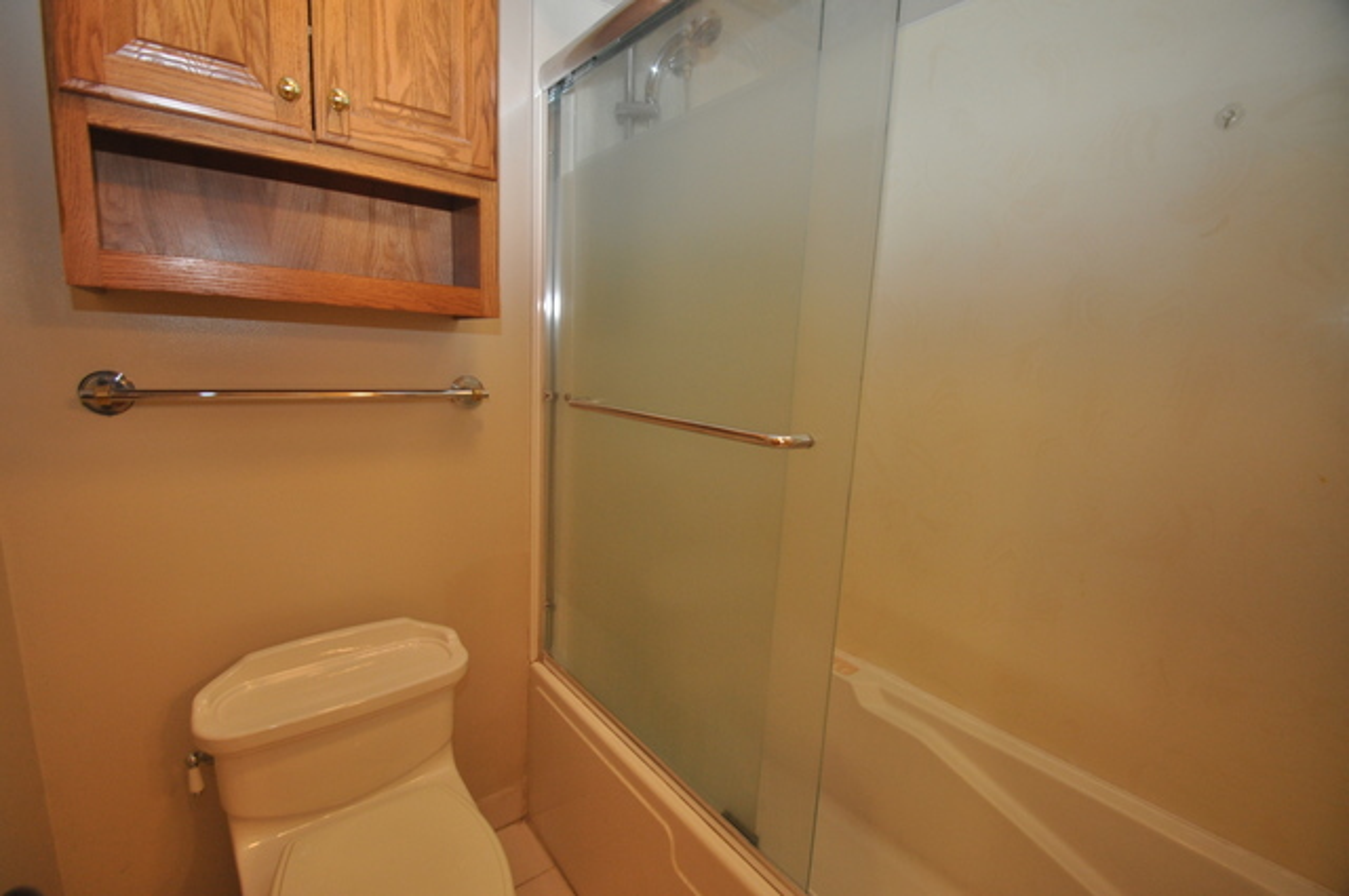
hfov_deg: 100.5
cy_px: 448
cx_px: 674
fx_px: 561
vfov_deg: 77.2
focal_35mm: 15
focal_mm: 10
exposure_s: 1/60
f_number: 4
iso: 800
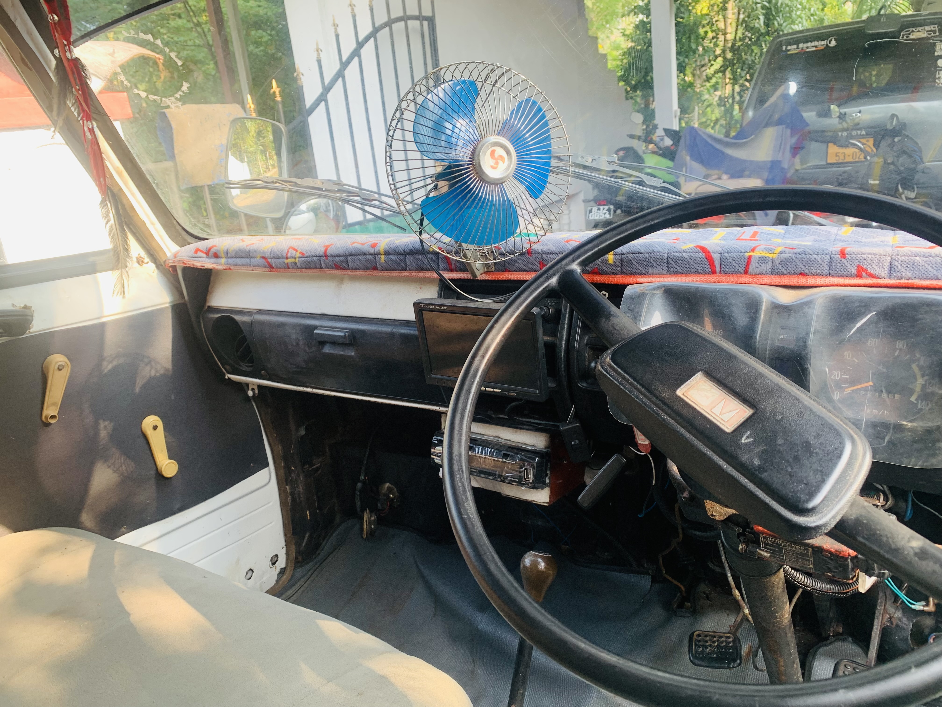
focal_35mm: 26
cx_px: 471
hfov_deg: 67.3
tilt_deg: -17.3
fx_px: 708
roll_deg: +5.0
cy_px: 354
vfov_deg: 53.1
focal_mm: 4.25
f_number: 1.8
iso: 50
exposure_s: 1/121
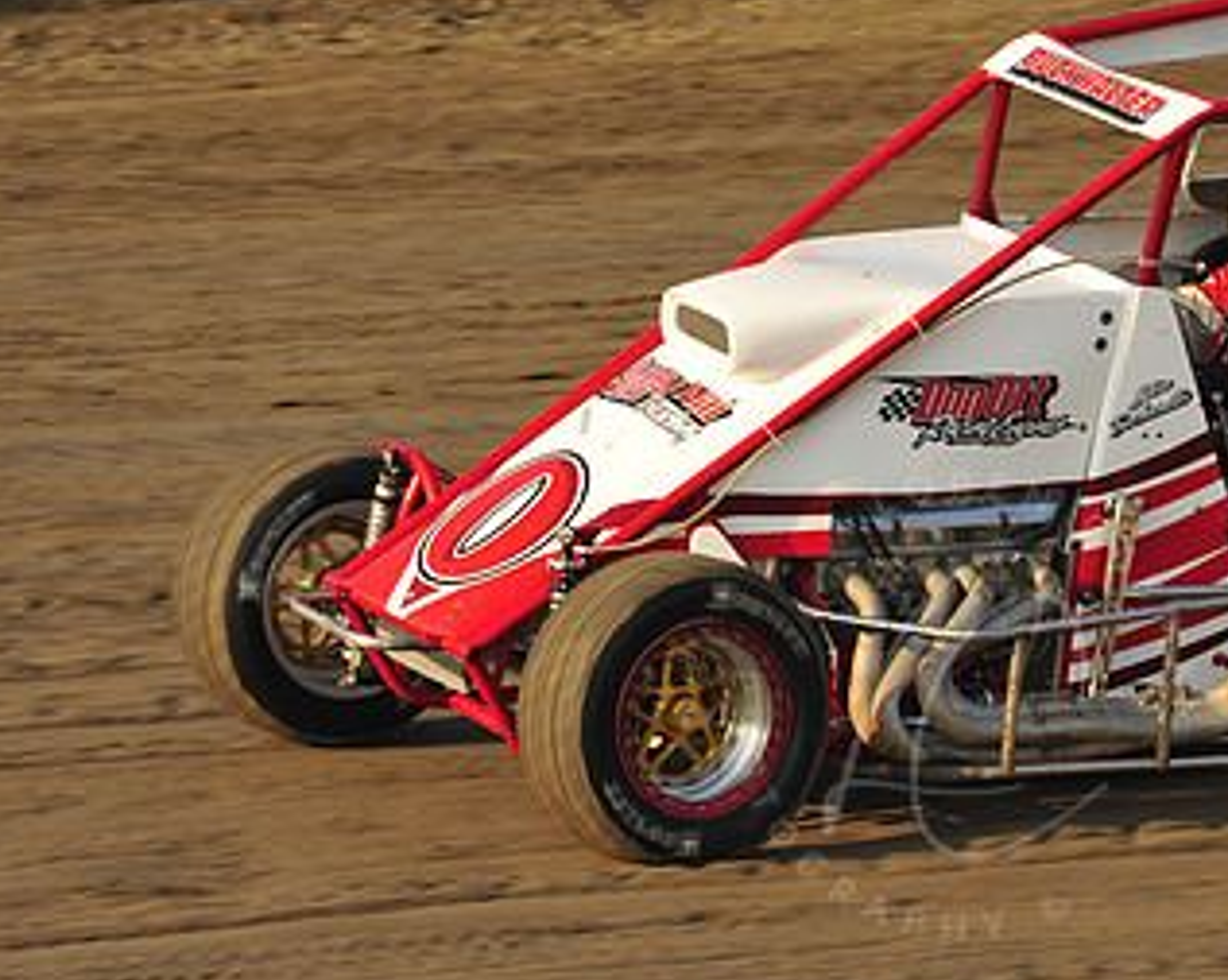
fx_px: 10603
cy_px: 349
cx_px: 961
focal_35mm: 292
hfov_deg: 6.6
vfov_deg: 5.3
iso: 400
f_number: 11
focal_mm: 170
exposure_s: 1/320
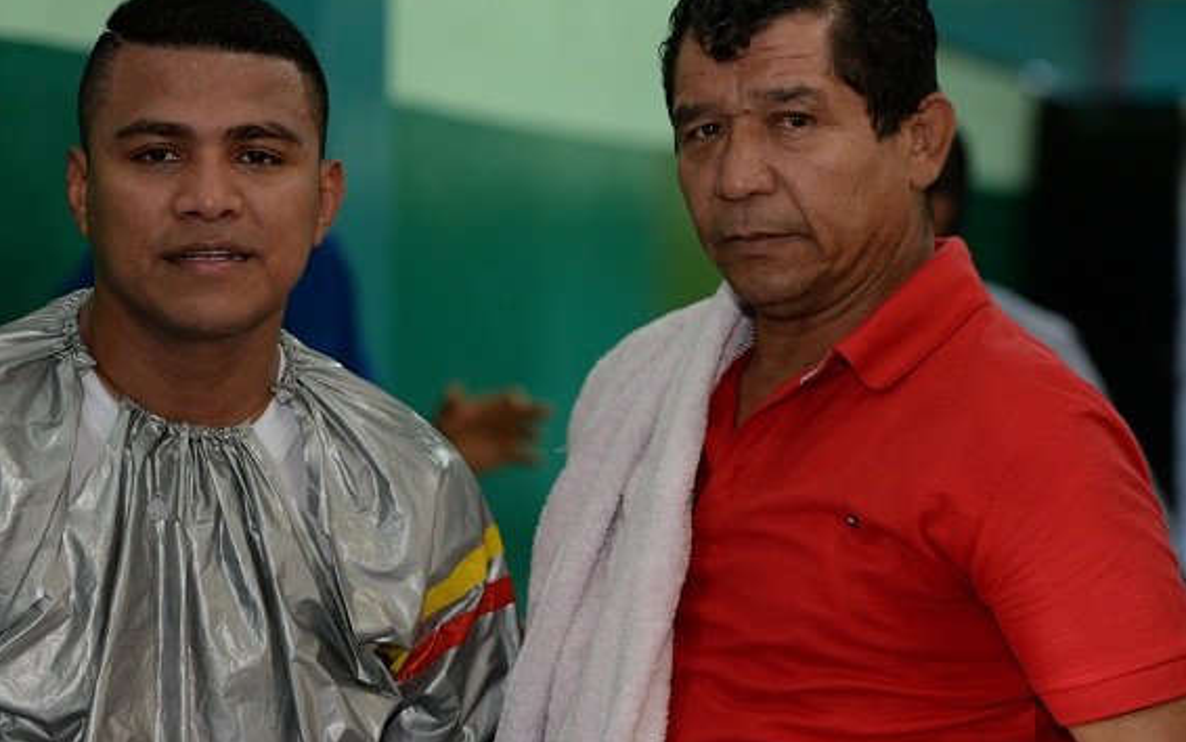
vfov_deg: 10.4
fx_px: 4073
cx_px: 495
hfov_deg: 16.6
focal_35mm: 126
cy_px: 347
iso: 2500
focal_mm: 100
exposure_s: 1/200
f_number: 3.2
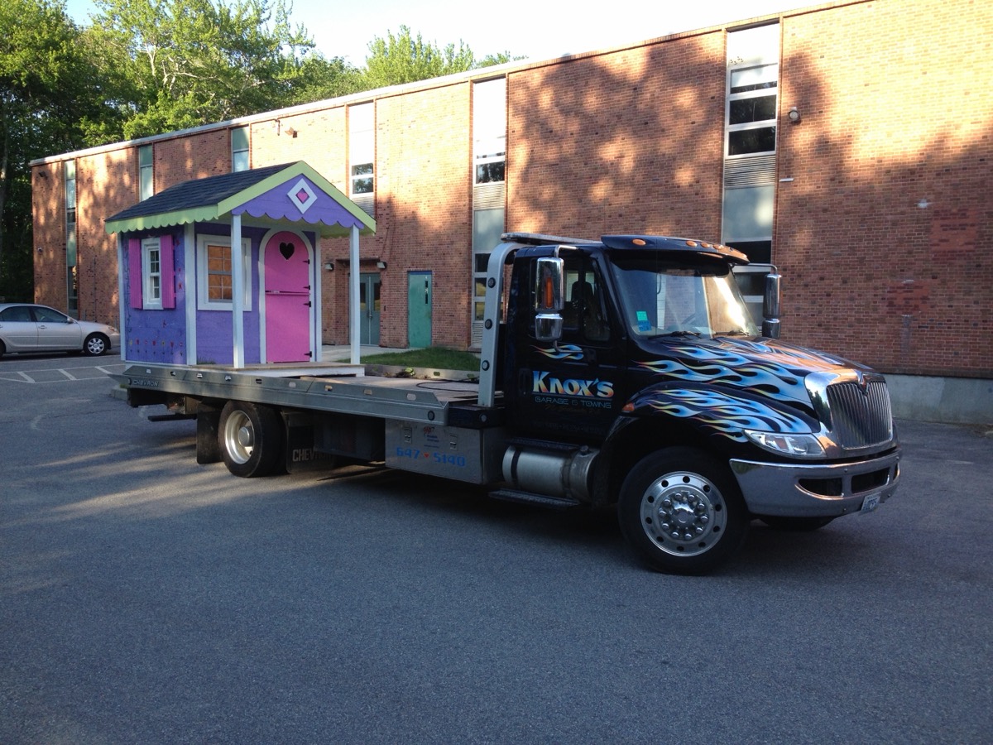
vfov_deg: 40.7
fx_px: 1004
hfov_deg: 52.6
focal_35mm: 35
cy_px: 372
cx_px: 496
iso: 50
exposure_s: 1/326
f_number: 2.4
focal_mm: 4.28
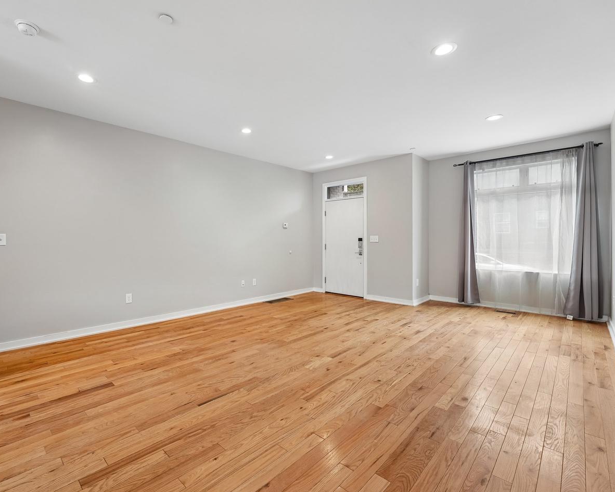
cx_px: 262
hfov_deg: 92.4
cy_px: 245
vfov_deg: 80.4
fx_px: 291
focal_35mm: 16
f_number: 8
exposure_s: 1/15
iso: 500
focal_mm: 14
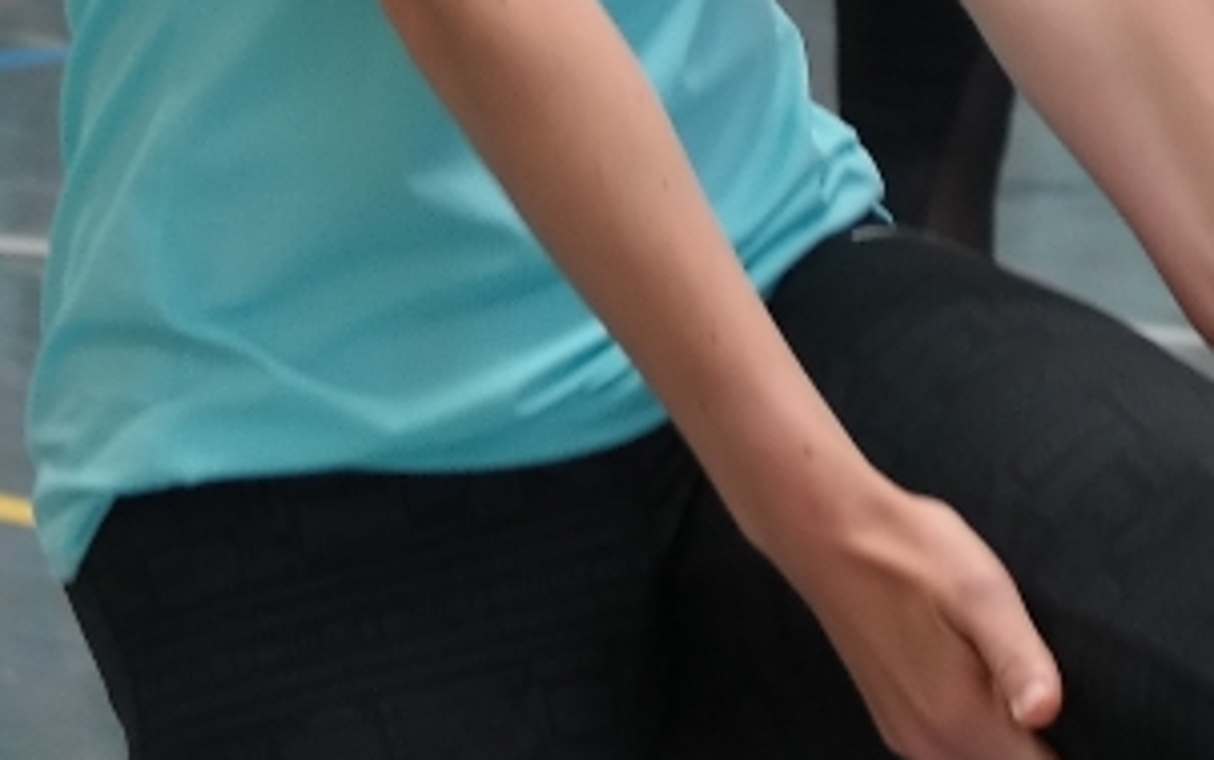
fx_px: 13736
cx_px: -68
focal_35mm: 415
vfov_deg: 3.2
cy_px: -414
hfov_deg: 5.0
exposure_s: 1/80
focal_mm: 50
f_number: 4
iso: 200
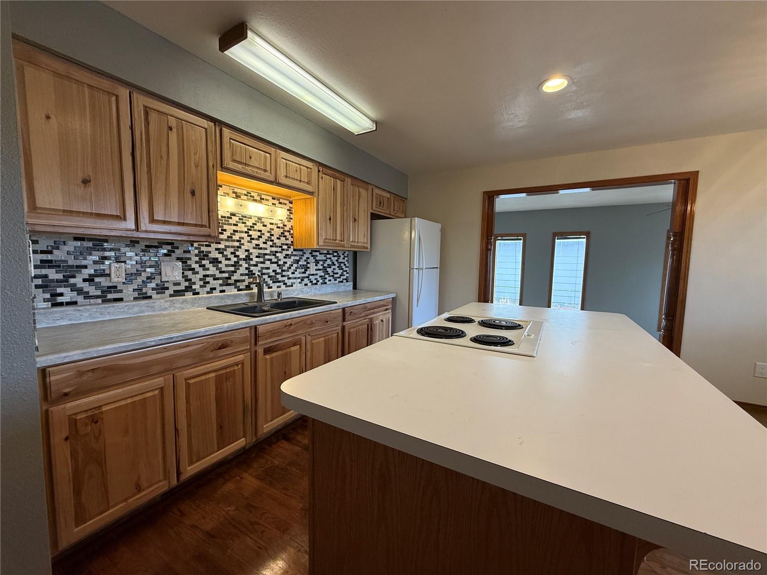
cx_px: 384
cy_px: 288
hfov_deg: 102.1
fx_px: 310
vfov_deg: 85.7
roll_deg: -1.5
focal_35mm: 14
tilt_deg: -4.4
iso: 125
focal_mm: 2.22
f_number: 2.2
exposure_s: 1/120
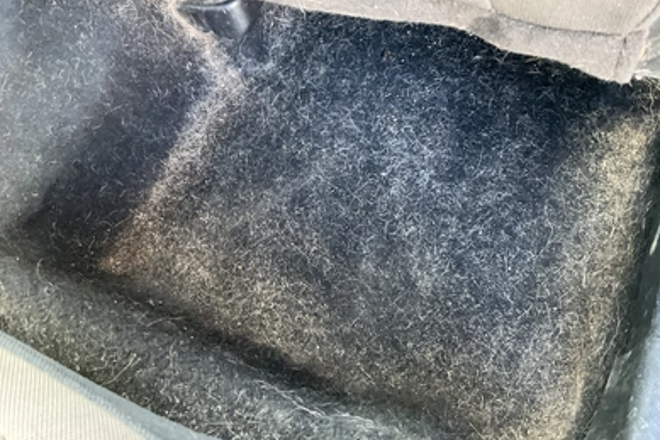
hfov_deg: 60.3
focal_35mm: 31
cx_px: 336
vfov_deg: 42.3
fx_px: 568
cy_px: 211
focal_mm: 3
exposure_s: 1/30
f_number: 1.8
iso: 500
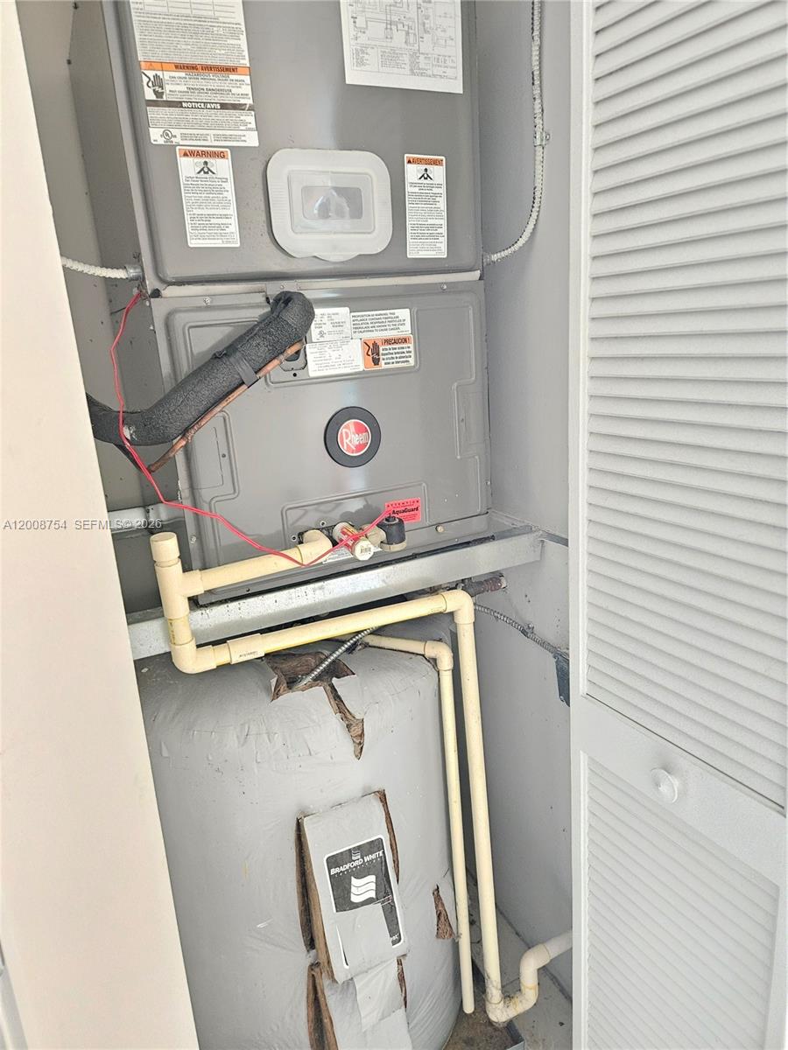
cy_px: 525
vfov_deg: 73.9
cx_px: 394
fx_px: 698
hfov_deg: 58.9
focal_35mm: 23
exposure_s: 1/24
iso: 1000
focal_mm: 5.4
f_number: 1.8
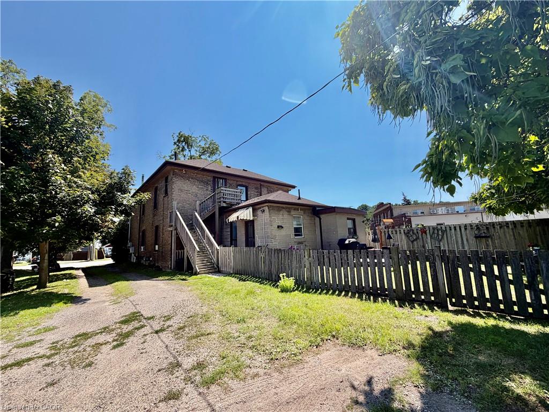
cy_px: 206
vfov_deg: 85.7
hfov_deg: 102.1
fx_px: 222
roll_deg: +1.7
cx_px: 274
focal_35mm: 14
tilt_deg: +8.6
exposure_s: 1/914
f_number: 2.2
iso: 20
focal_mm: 2.22
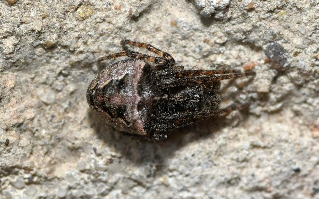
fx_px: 1404
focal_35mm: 162
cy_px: 93
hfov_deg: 13.0
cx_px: 160
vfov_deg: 8.1
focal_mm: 105
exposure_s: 1/60
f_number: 22
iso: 100
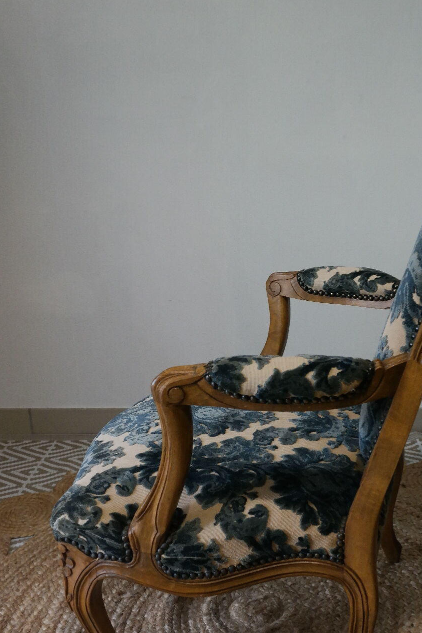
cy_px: 406
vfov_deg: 43.2
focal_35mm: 45
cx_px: 266
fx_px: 791
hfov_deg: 29.7
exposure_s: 1/30
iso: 1600
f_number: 5.6
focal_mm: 22
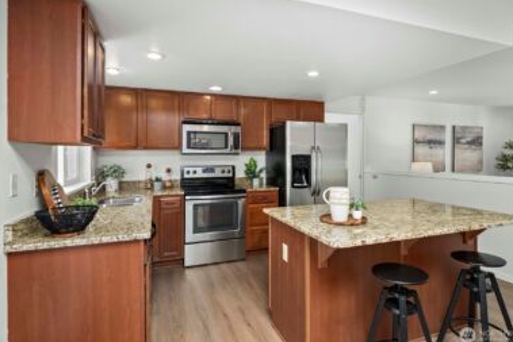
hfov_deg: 86.8
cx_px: 267
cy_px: 167
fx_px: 271
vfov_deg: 64.6
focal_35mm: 19
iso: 1000
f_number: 7.1
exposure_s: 1/15
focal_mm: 18
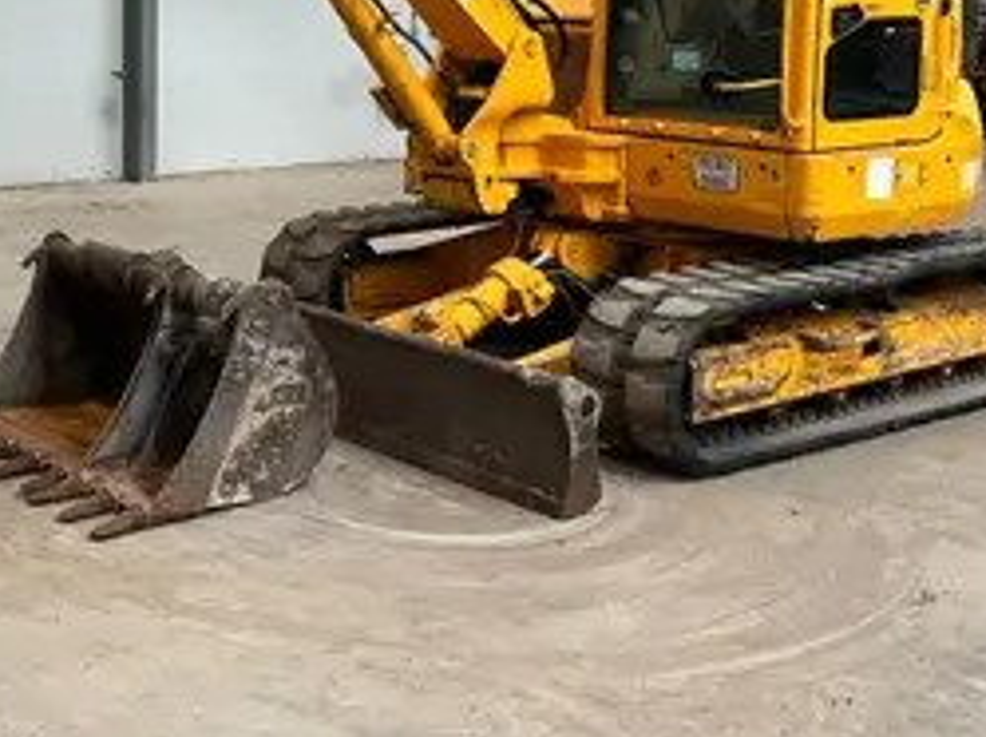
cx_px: 206
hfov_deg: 33.5
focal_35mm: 56
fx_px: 1593
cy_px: 103
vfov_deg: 25.4
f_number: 1.8
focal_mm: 3
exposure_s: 1/60
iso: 125
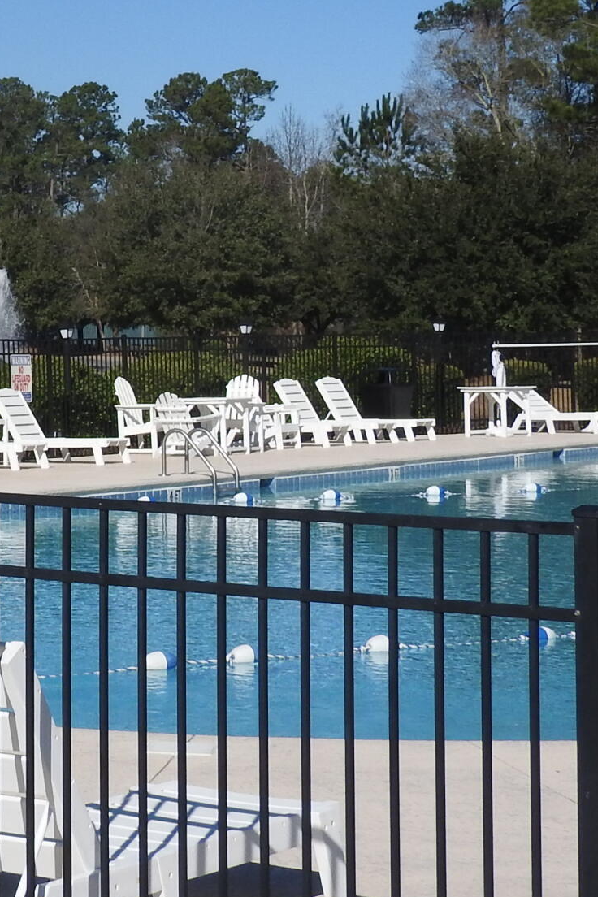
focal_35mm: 113
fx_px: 2815
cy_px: 185
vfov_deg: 18.0
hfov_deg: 11.6
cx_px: -297
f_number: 3.8
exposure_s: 1/1600
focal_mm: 7.2
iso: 100
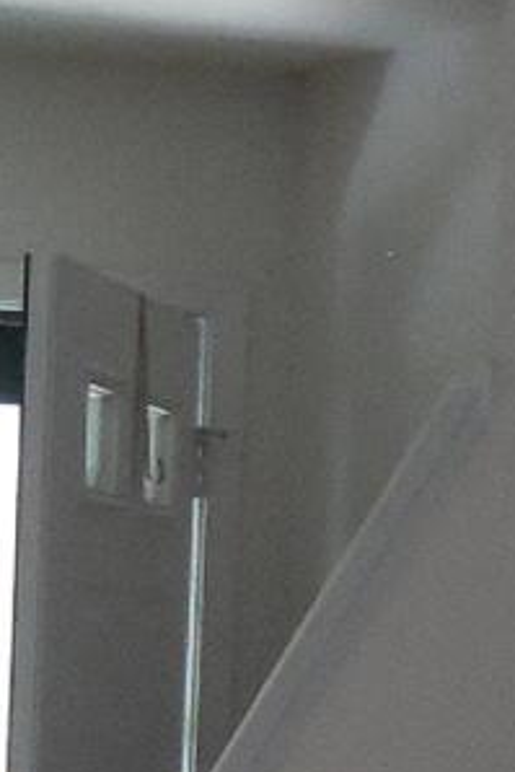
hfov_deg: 8.5
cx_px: -792
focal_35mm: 145
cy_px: 788
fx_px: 3108
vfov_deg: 13.9
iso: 400
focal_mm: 4.6
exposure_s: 1/30
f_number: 3.5
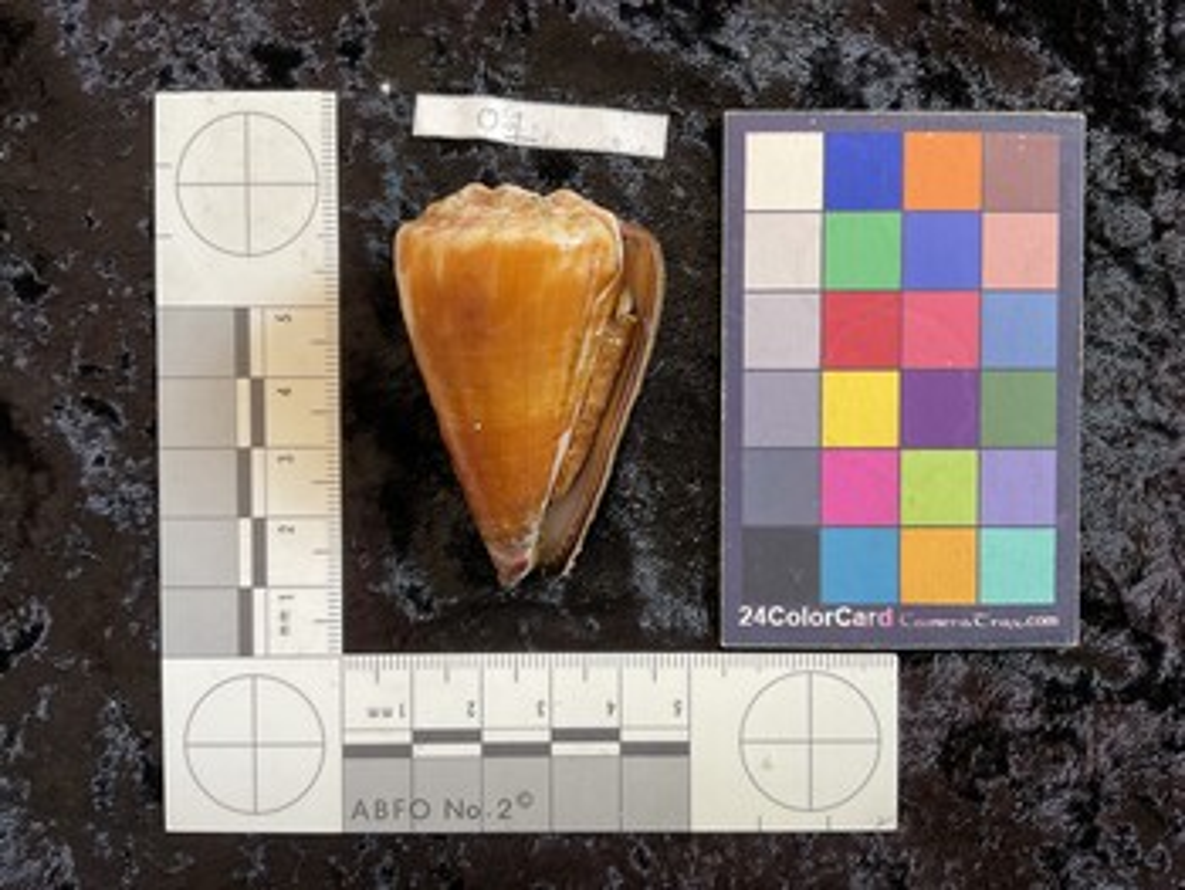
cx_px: 592
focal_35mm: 29
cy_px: 445
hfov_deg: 61.6
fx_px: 993
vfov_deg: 48.3
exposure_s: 1/60
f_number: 1.8
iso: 50
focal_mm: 3
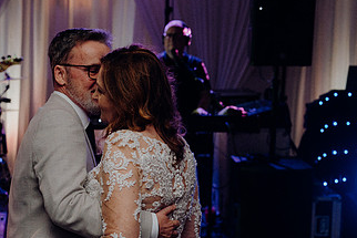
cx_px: 92
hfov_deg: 22.4
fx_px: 893
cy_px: 180
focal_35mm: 90
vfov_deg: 15.1
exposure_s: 1/200
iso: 2500
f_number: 3.5
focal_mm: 50
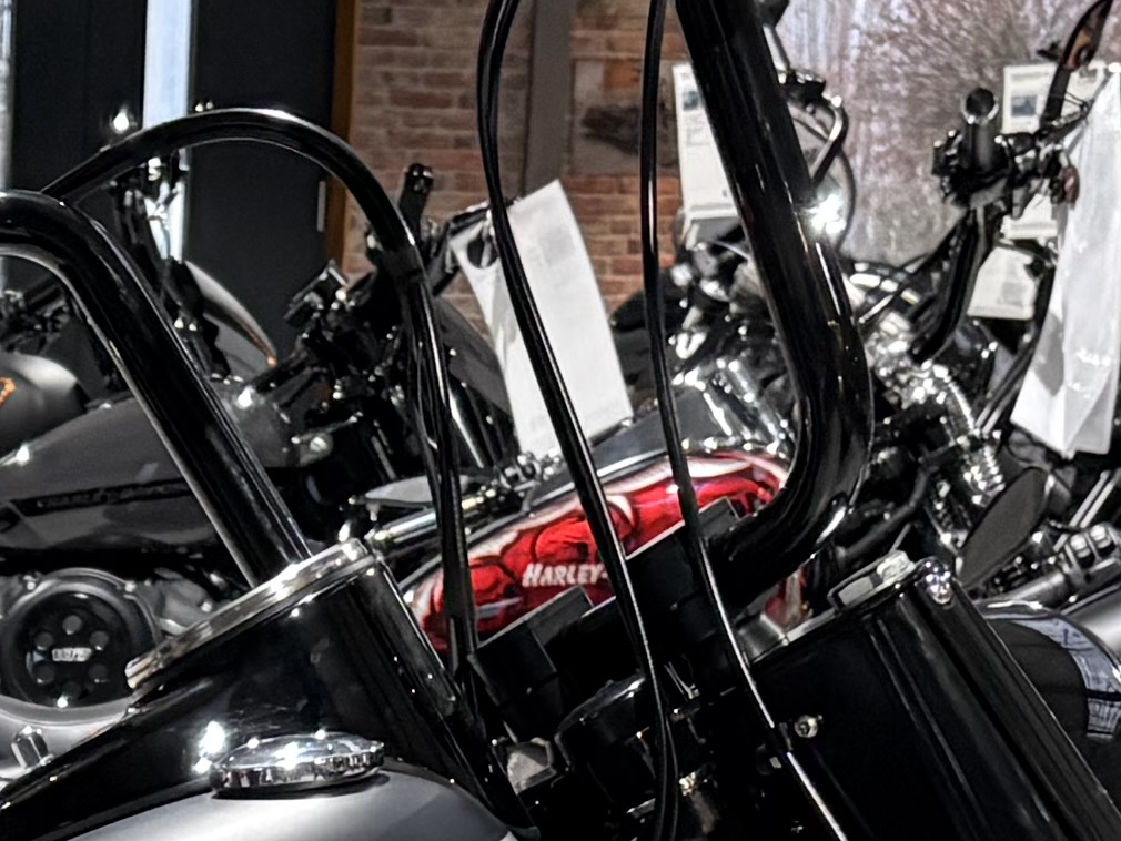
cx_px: -284
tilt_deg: -14.7
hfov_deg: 13.0
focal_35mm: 147
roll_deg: -0.2
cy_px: 1580
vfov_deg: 9.5
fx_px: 4762
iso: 500
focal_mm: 5.96
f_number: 1.6
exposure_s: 1/40
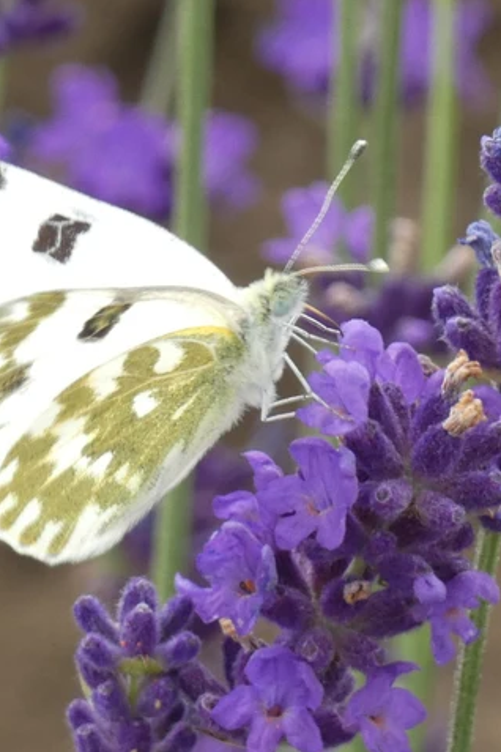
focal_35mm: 382
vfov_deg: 5.4
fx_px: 7974
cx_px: 162
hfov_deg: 3.6
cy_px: 377
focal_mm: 49.1
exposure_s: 1/80
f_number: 5.5
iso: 160
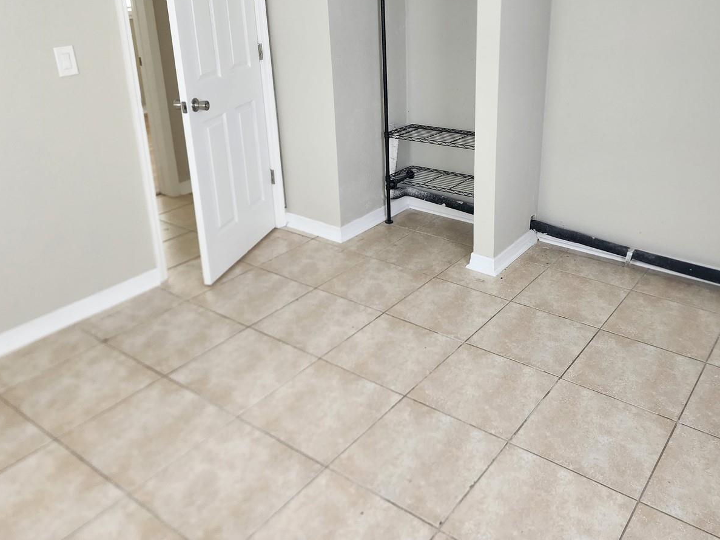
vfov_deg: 44.8
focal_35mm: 31
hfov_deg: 58.2
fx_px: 645
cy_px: 181
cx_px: 404
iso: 250
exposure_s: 1/120
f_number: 1.8
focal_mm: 6.4
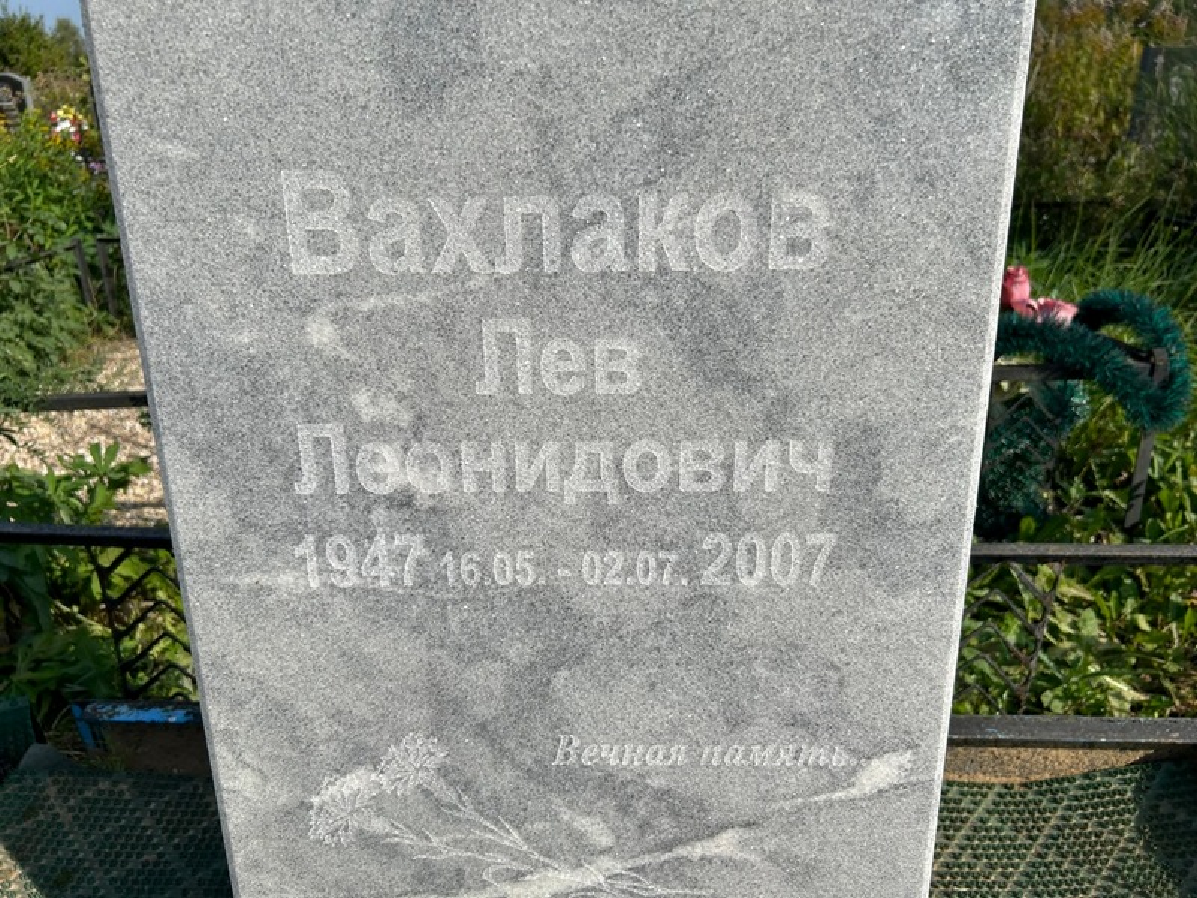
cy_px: 449
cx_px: 598
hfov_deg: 67.3
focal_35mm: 26
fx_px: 899
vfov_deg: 53.1
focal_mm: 5.7
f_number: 1.5
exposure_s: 1/6211
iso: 50
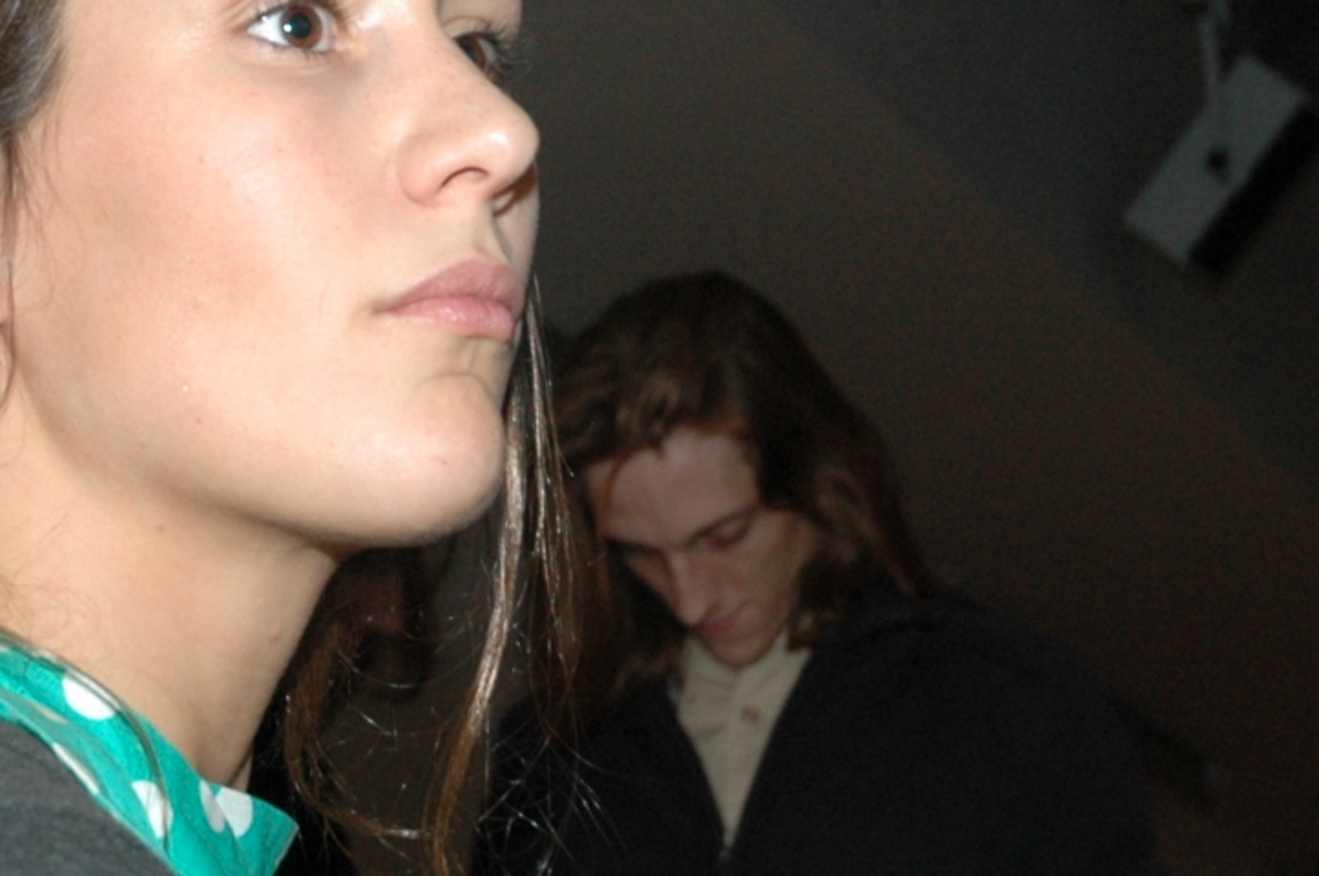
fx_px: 5781
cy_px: 29
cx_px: 396
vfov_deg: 8.6
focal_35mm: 158
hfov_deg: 13.0
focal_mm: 34
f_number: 5
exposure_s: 1/60
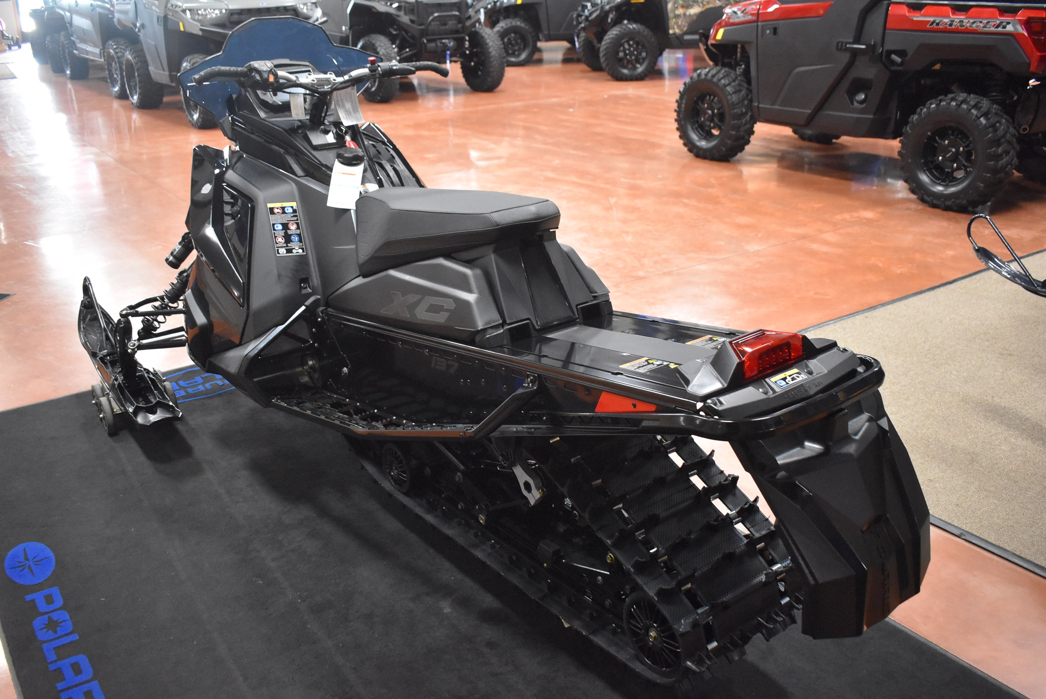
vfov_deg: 40.0
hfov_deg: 57.2
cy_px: 350
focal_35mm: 33
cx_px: 523
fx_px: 960
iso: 4000
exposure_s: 1/125
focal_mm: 22
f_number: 3.8
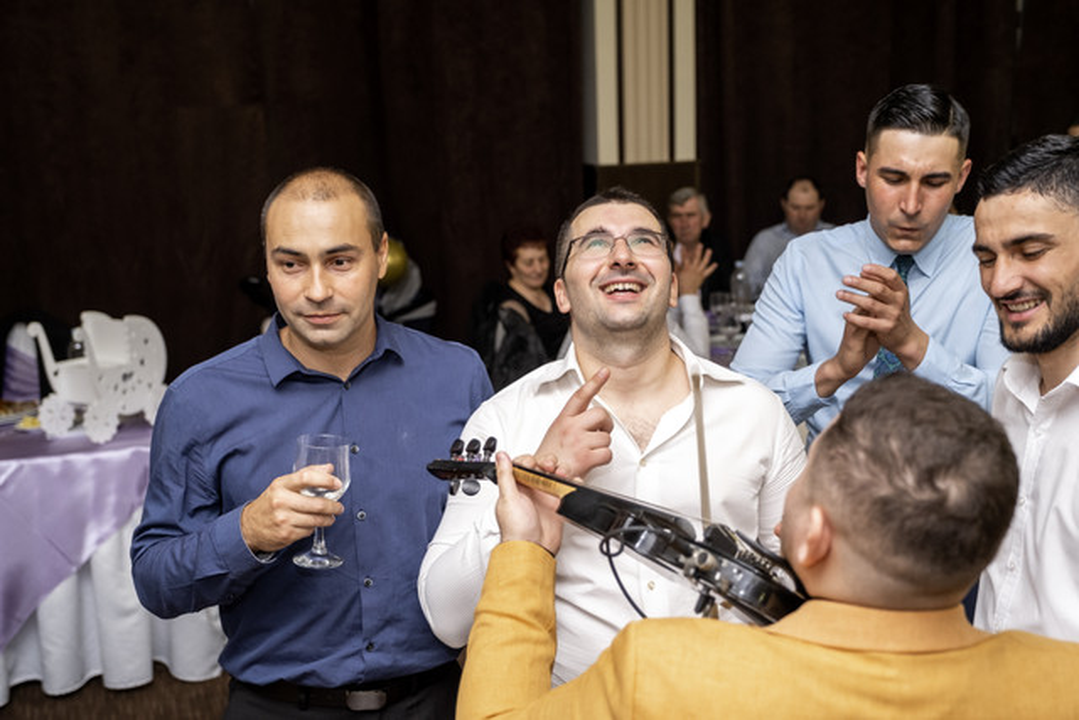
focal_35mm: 47
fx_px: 1409
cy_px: 360
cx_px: 540
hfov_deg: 41.9
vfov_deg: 28.7
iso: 1250
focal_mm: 31.1
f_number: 2.8
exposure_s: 1/160
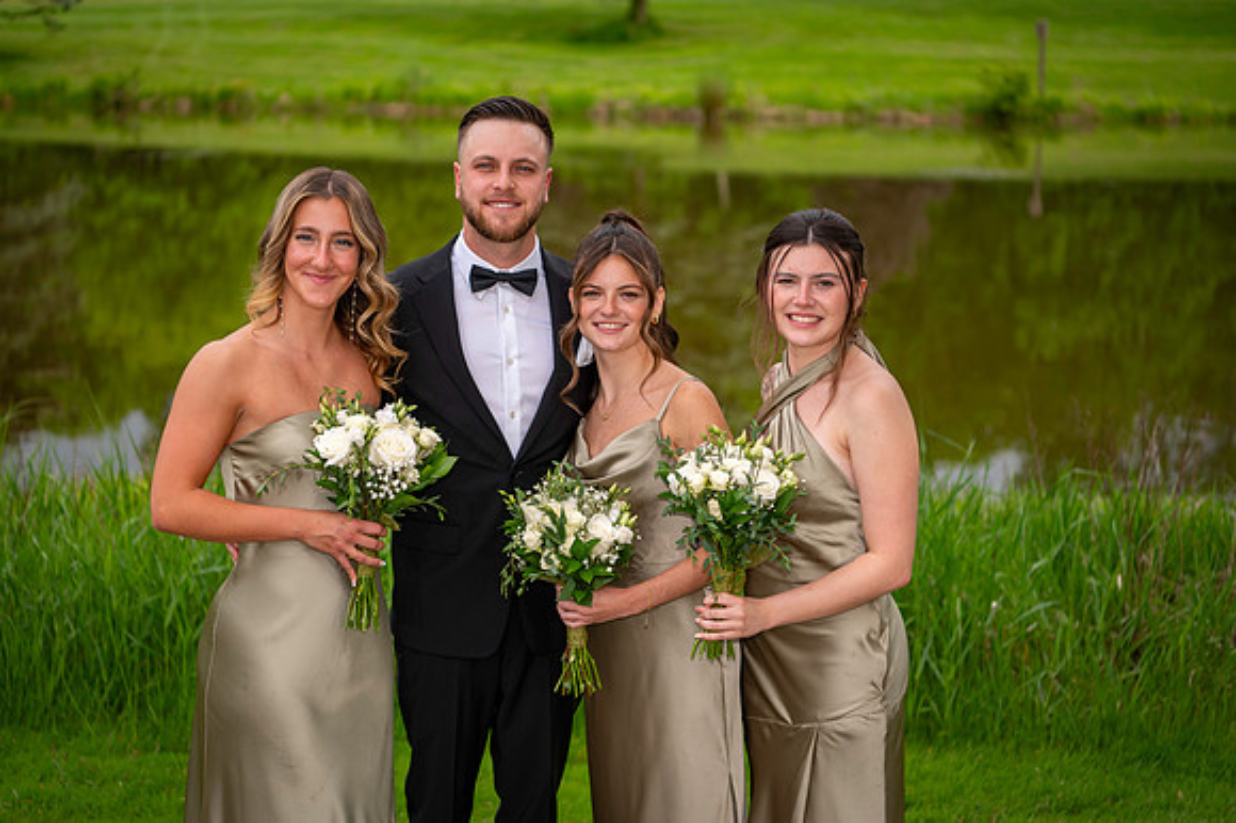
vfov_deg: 19.4
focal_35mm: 70
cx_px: 618
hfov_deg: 28.9
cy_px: 412
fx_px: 2402
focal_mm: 70
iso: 400
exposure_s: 1/3200
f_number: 3.2
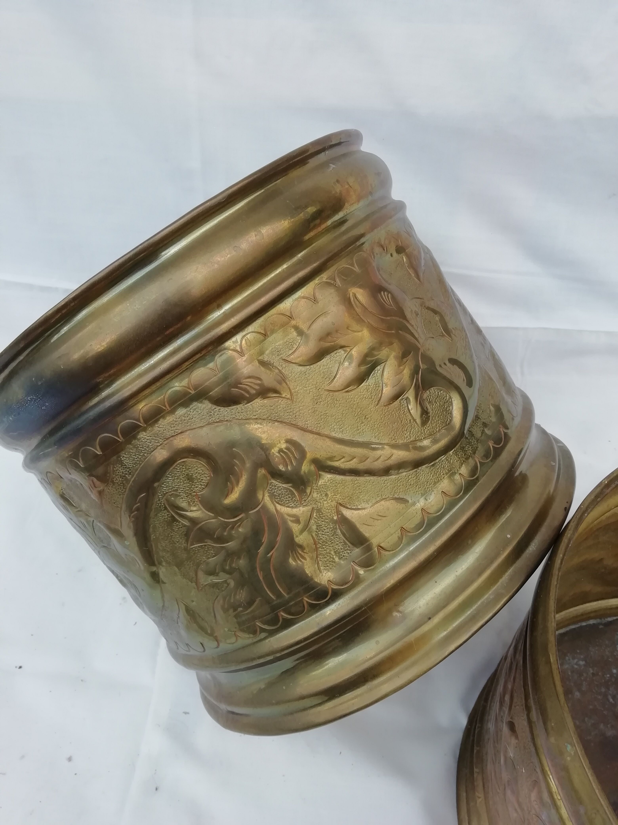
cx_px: 309
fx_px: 619
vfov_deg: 67.3
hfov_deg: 53.1
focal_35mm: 26
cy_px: 412
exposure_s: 1/371
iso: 50
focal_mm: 3.46
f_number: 2.2
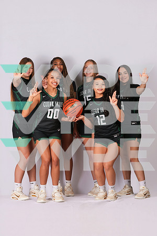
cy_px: 118
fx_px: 458
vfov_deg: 28.8
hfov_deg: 19.5
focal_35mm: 70
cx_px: 78
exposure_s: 1/200
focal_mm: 70
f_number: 11
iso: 400
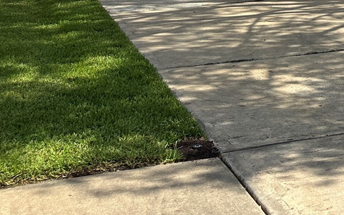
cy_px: -152
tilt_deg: +4.5
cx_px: 515
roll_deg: -0.7
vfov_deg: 15.1
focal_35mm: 77
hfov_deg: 22.2
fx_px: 722
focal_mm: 6.86
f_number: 1.78
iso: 80
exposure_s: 1/3597
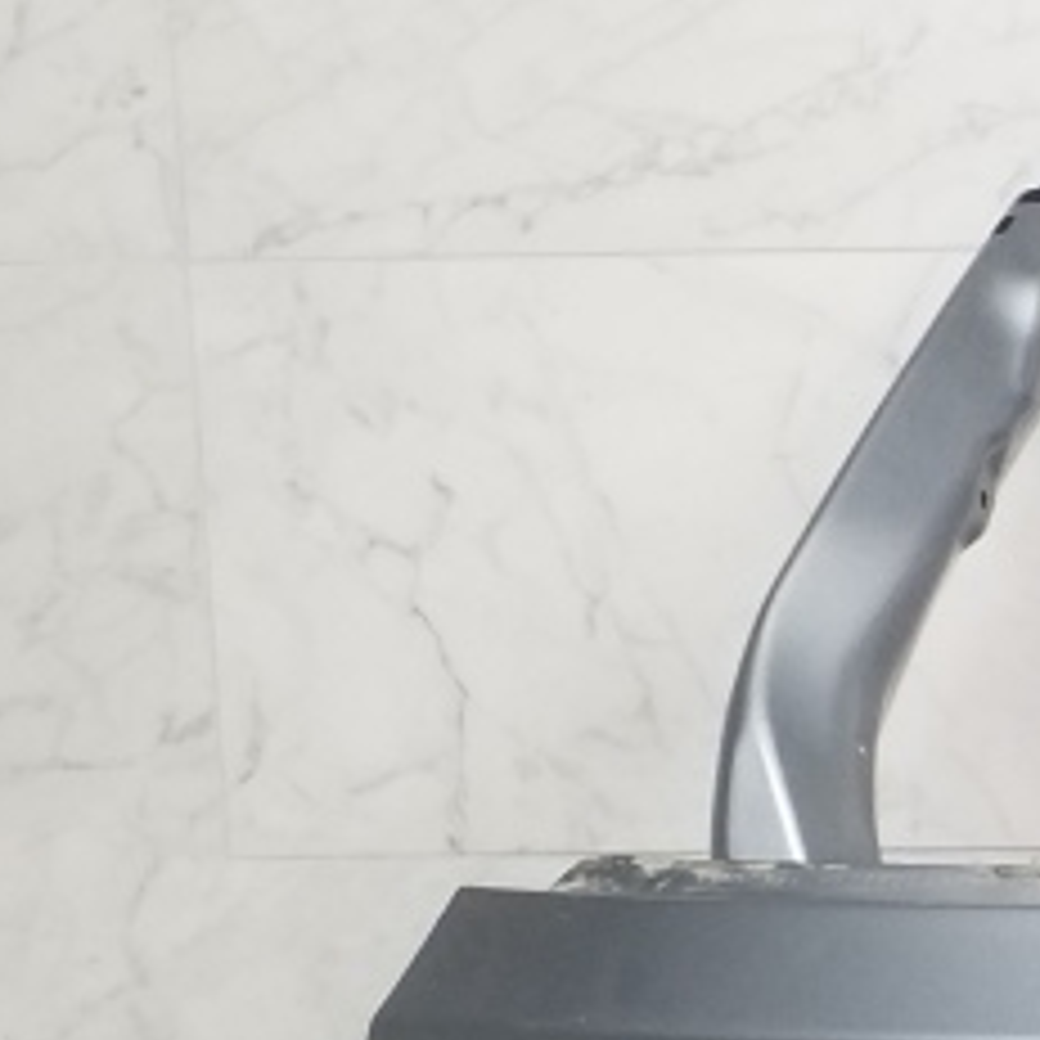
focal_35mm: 106
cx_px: 2062
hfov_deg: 13.9
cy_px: 891
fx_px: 3603
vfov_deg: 16.3
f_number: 1.9
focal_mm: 3.6
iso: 100
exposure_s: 1/50
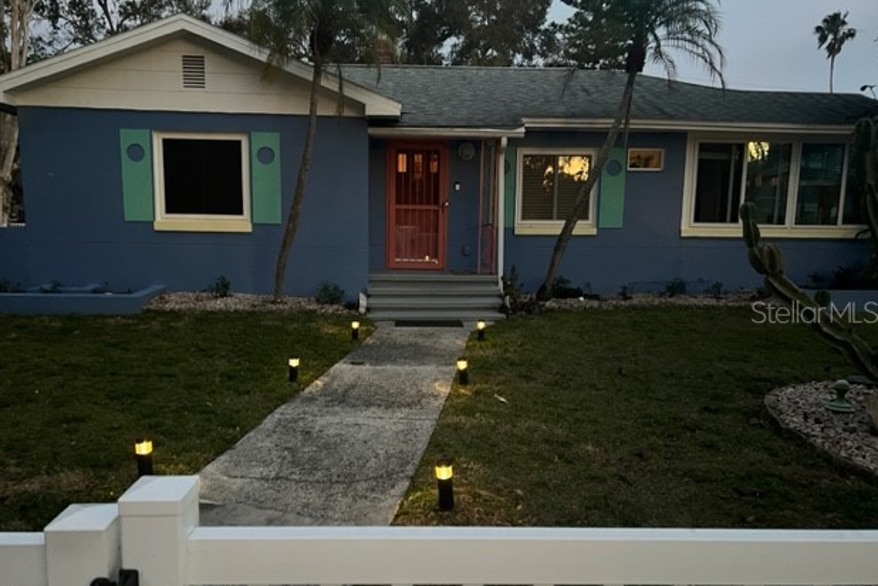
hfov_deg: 65.5
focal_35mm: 28
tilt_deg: -9.0
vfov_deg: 46.4
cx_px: 430
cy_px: 311
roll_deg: -1.0
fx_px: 683
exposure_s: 1/30
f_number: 1.5
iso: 1000
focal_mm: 5.7
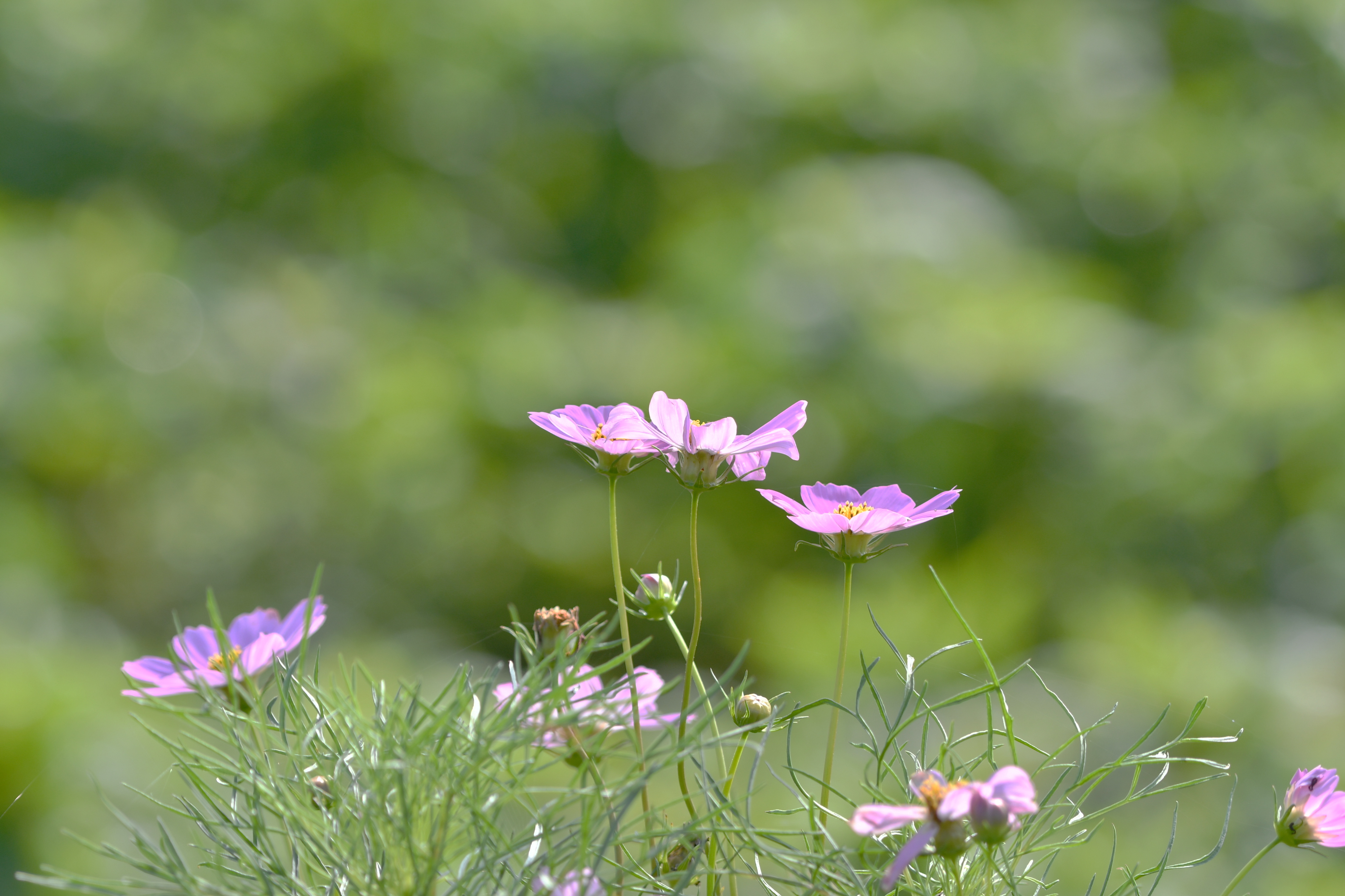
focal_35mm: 300
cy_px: 448
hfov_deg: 6.9
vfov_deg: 4.6
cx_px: 672
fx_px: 11207
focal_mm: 200
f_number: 5.6
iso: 100
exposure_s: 1/500
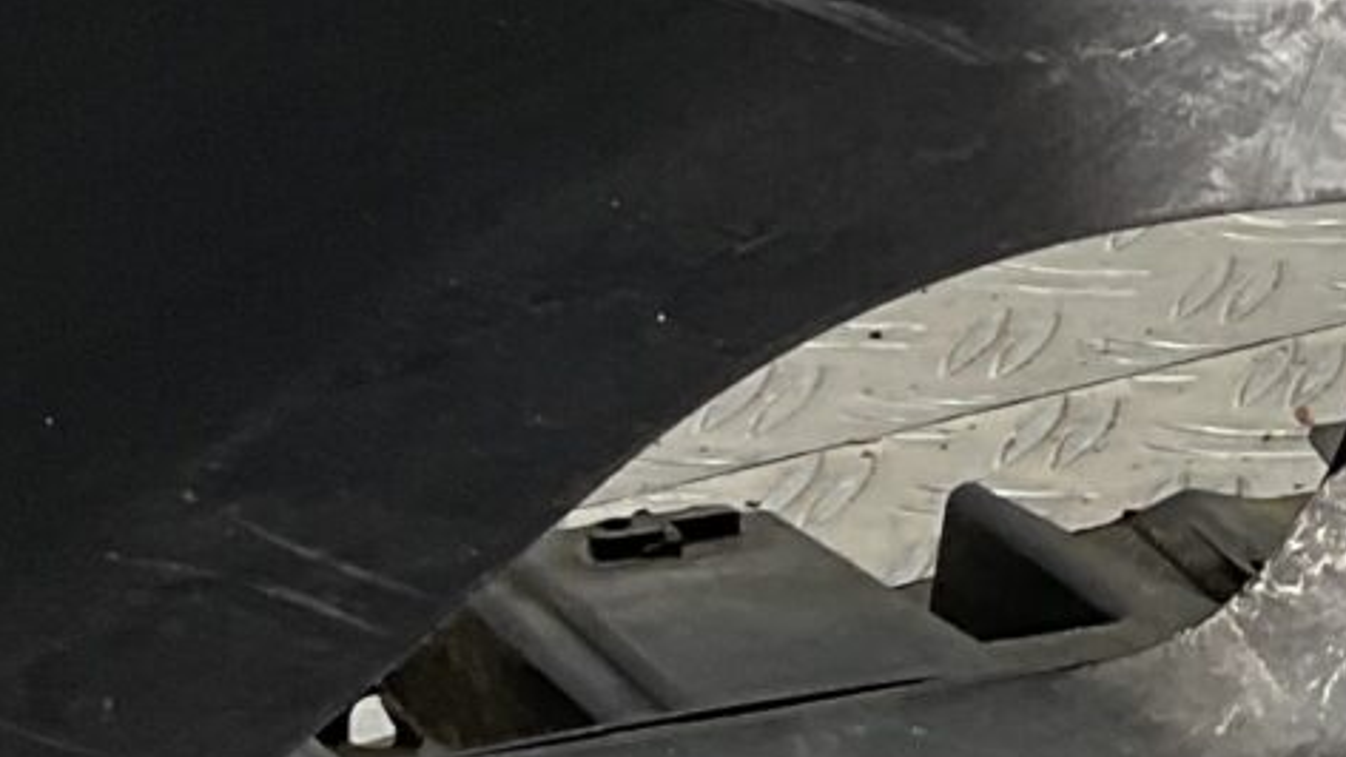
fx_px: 6103
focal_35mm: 171
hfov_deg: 11.8
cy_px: -504
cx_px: 2225
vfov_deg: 7.0
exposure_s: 1/102
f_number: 1.8
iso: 16
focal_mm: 3
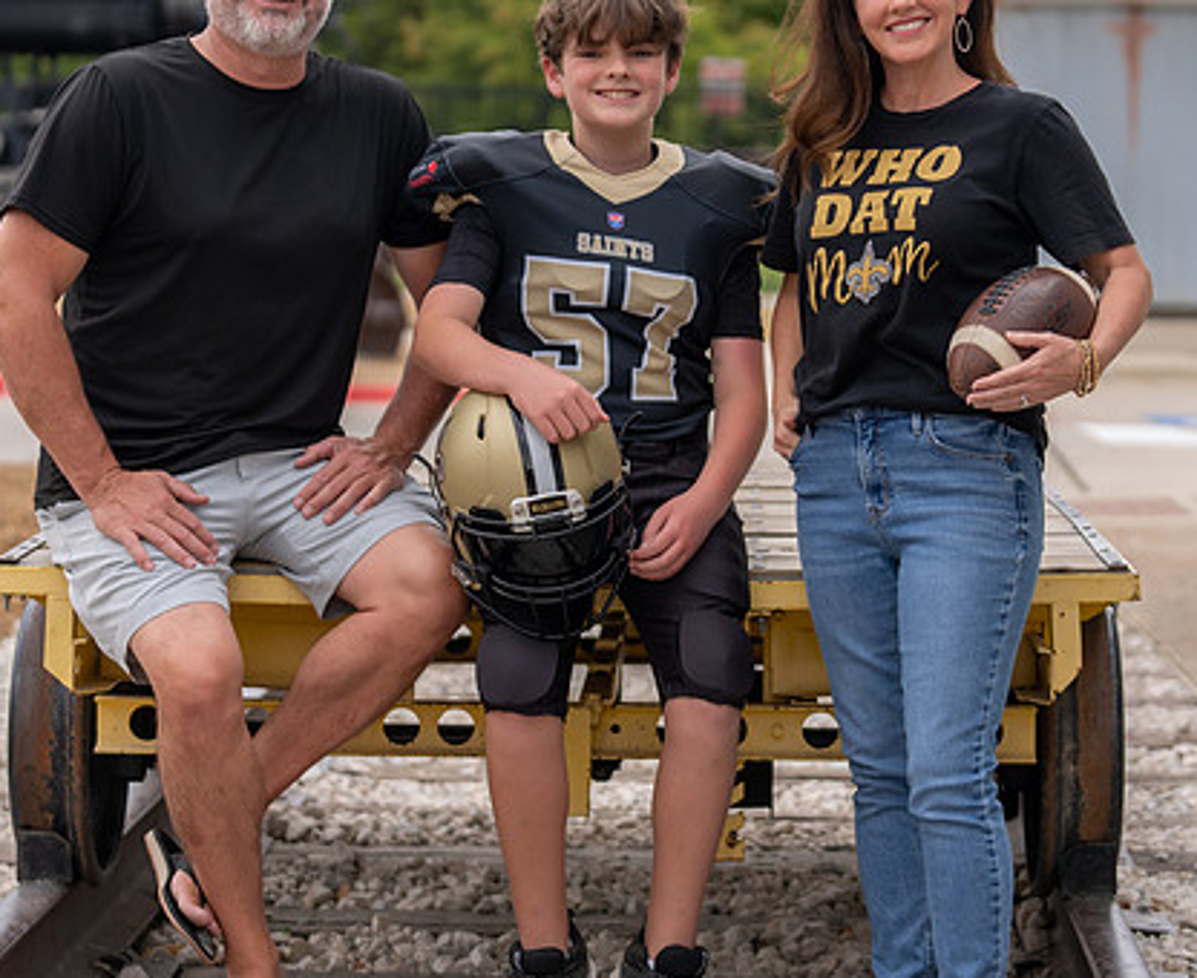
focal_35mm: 107
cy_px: 348
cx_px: 636
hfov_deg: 17.8
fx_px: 3823
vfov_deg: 14.6
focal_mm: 70
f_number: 2.8
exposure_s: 1/320
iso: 160
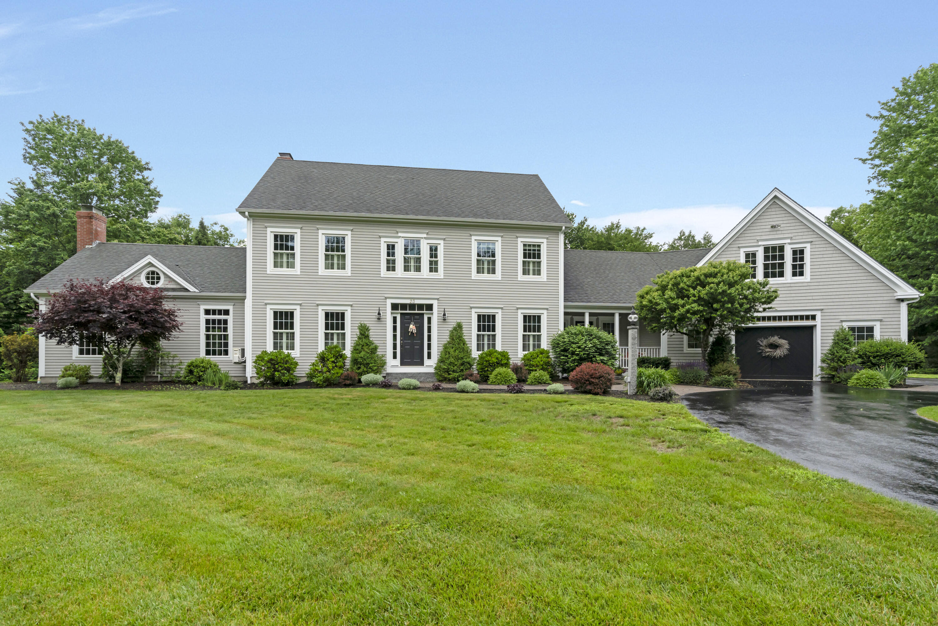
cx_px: 469
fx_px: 417
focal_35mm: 16
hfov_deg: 96.7
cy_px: 313
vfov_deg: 73.8
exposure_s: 1/250
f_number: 8
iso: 800
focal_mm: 16
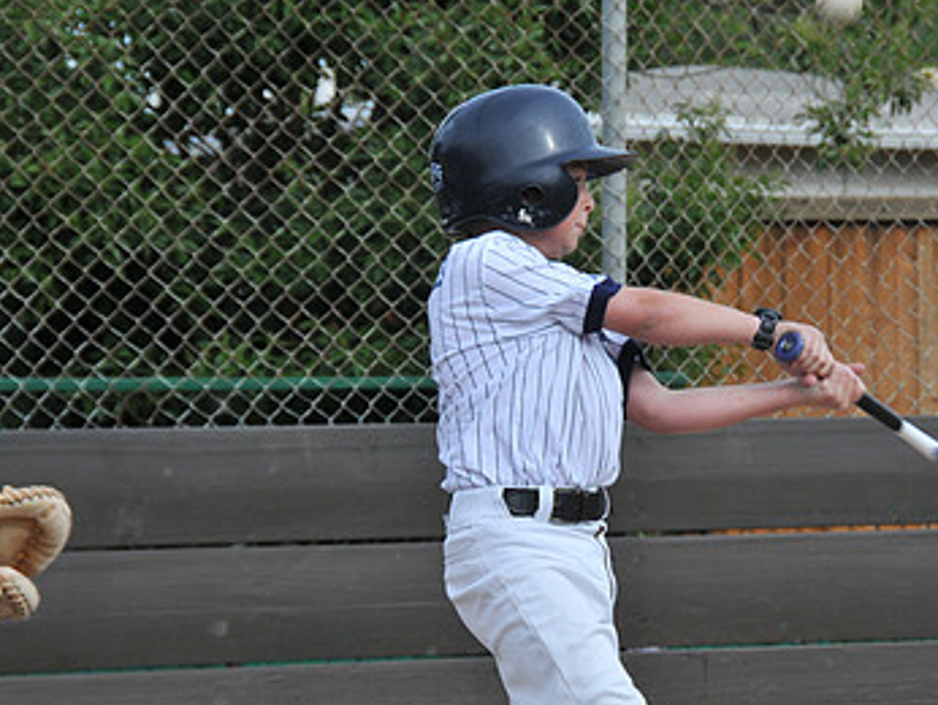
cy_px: 422
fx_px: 5884
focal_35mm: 217
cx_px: 705
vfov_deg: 6.9
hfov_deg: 9.1
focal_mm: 90
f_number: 8
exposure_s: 1/250
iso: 200
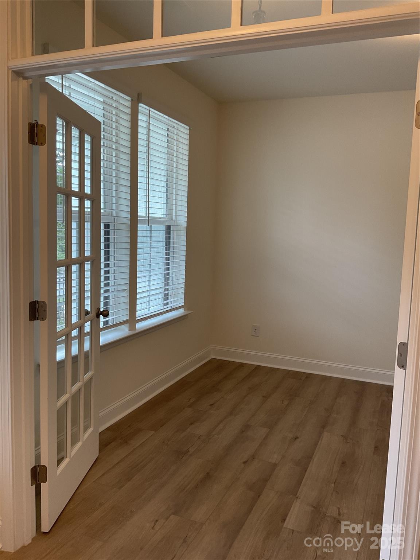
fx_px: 469
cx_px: 210
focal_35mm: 29
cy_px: 280
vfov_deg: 61.7
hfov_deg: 48.2
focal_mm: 3
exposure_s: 1/120
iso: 64
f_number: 1.8
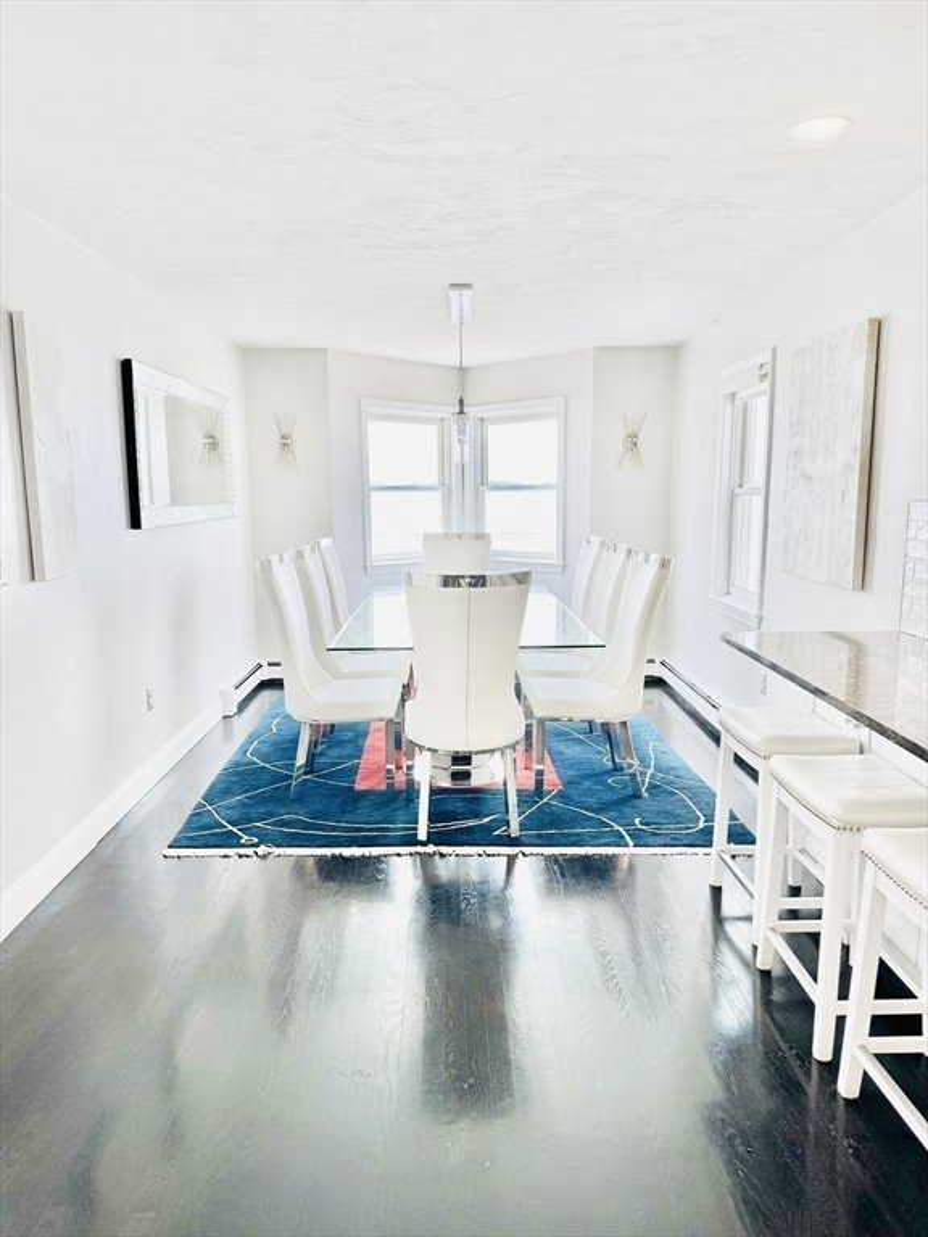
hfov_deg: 56.8
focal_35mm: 24
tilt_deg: -9.1
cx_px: 464
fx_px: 858
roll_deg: +1.1
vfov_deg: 71.6
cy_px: 618
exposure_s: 1/207
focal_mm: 6.76
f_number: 1.78
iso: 64
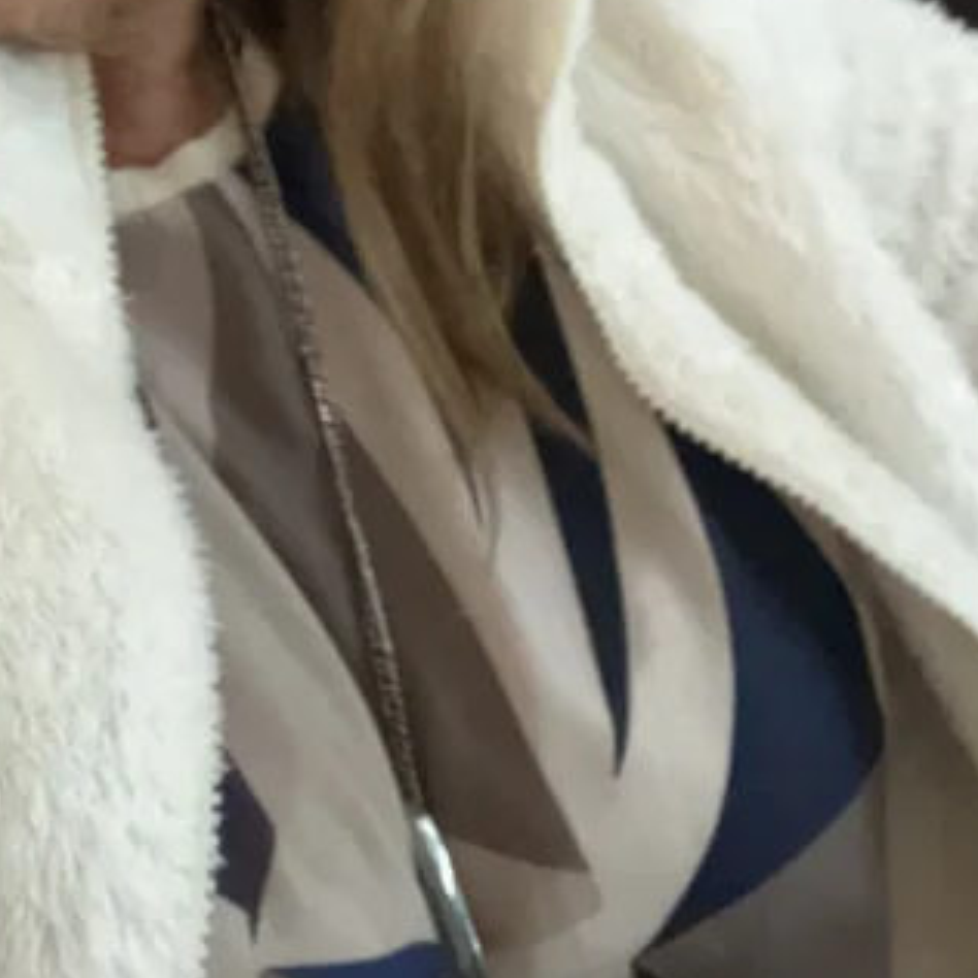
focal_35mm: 86
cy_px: -443
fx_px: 2749
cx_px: 105
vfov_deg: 18.2
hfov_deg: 19.8
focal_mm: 2.69
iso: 640
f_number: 1.9
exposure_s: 1/20
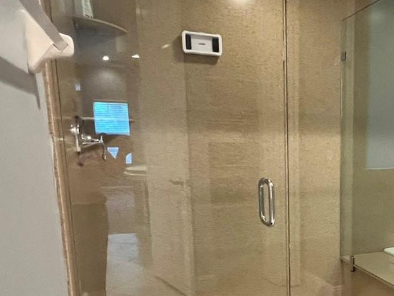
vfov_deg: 40.8
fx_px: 387
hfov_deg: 49.0
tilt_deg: -10.4
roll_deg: -0.6
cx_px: 344
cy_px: 216
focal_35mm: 34
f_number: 1.8
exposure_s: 1/60
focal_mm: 1.57
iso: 640
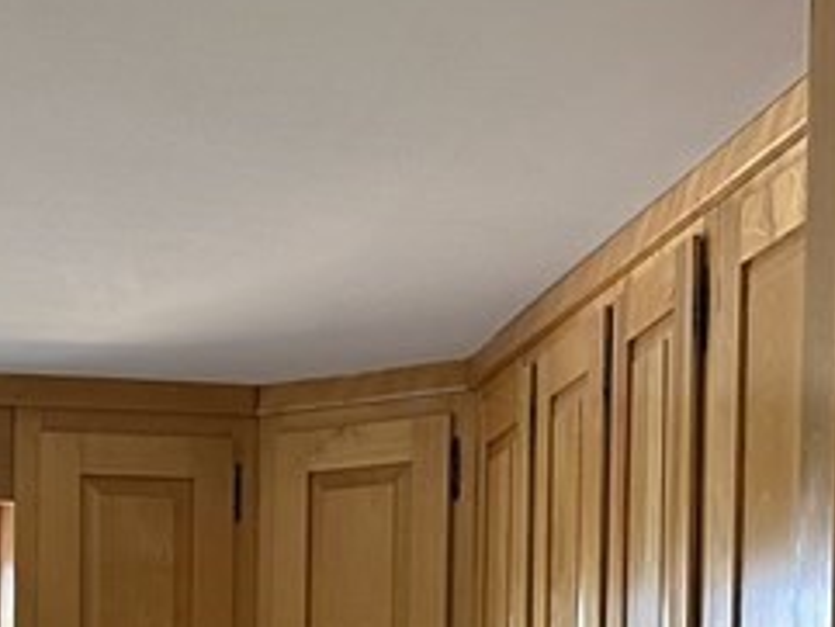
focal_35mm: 102
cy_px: 1226
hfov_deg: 19.1
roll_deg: +0.4
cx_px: 232
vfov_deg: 12.8
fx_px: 2462
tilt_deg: -7.1
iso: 200
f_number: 1.78
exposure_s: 1/120
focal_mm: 6.86
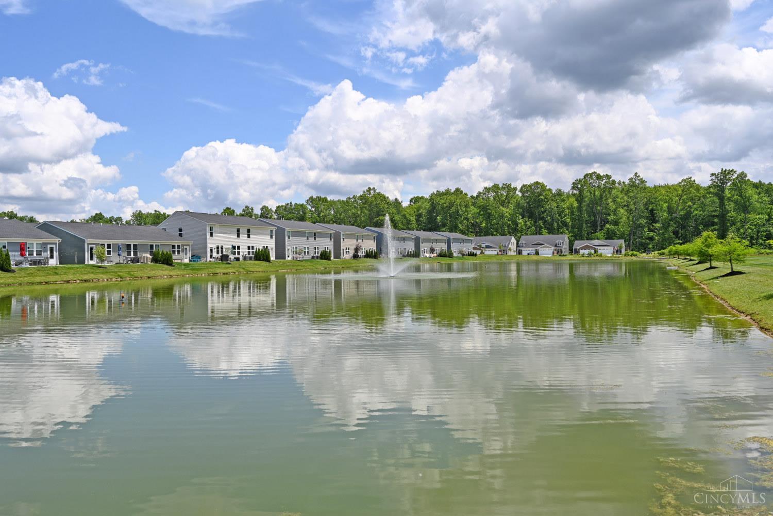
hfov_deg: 69.4
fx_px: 558
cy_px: 258
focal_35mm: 26
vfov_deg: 49.6
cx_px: 386
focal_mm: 26
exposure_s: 1/500
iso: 100
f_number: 8
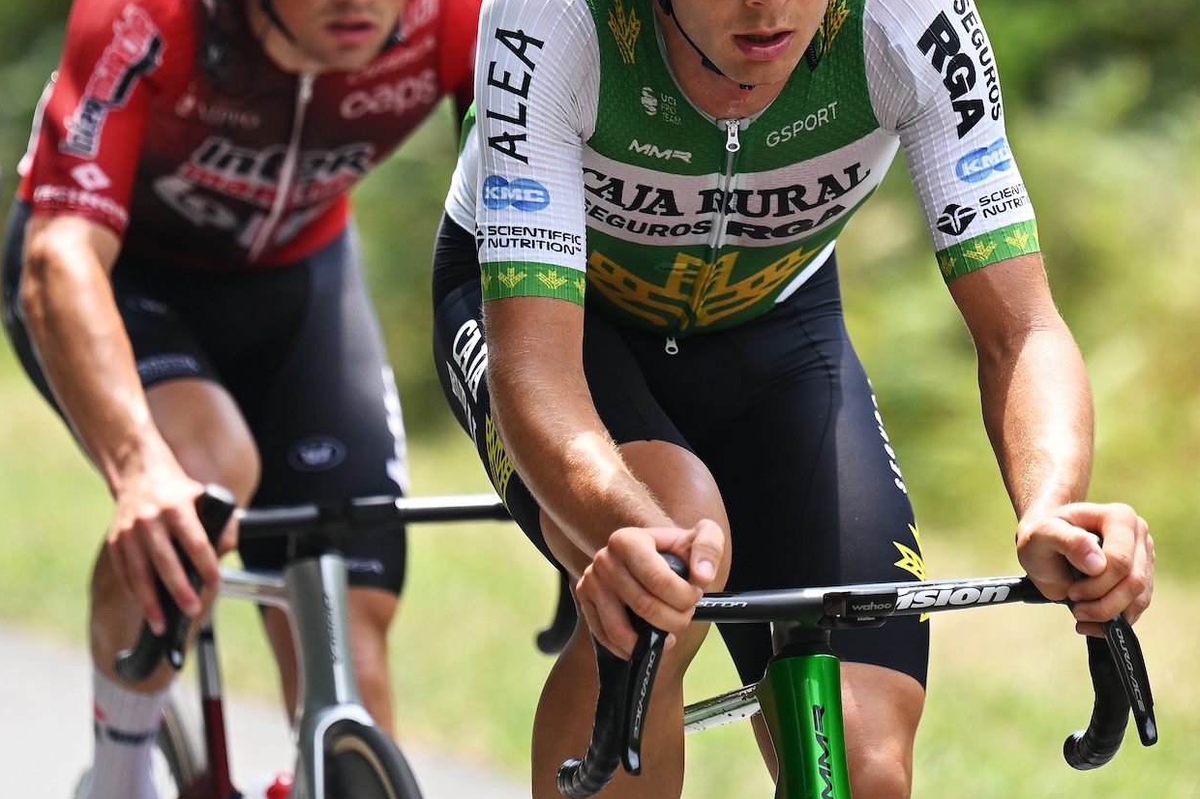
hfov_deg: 5.3
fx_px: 12896
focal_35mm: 387
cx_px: 515
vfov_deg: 3.5
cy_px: 215
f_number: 2.8
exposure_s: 1/2000
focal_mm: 160
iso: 320
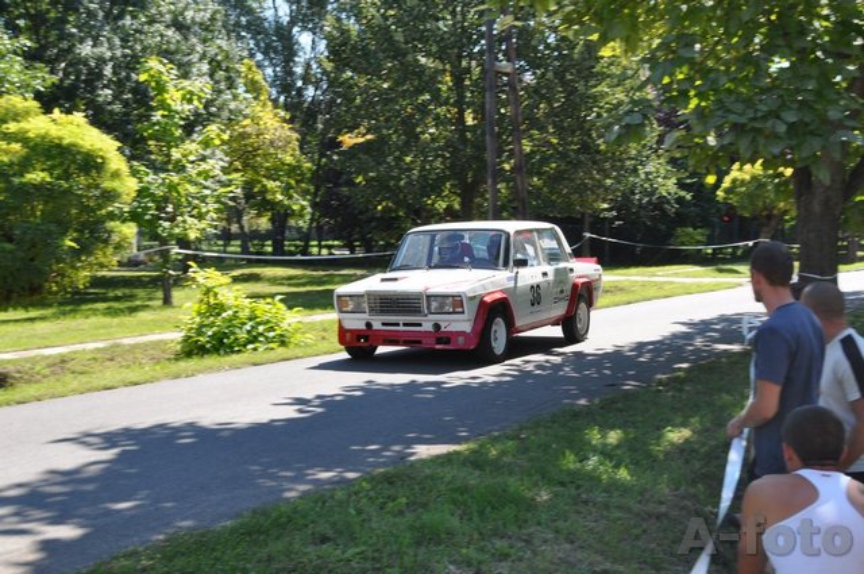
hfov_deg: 36.9
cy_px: 287
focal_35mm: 54
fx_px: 1294
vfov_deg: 25.0
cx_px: 432
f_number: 11
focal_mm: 36
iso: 400
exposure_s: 1/125
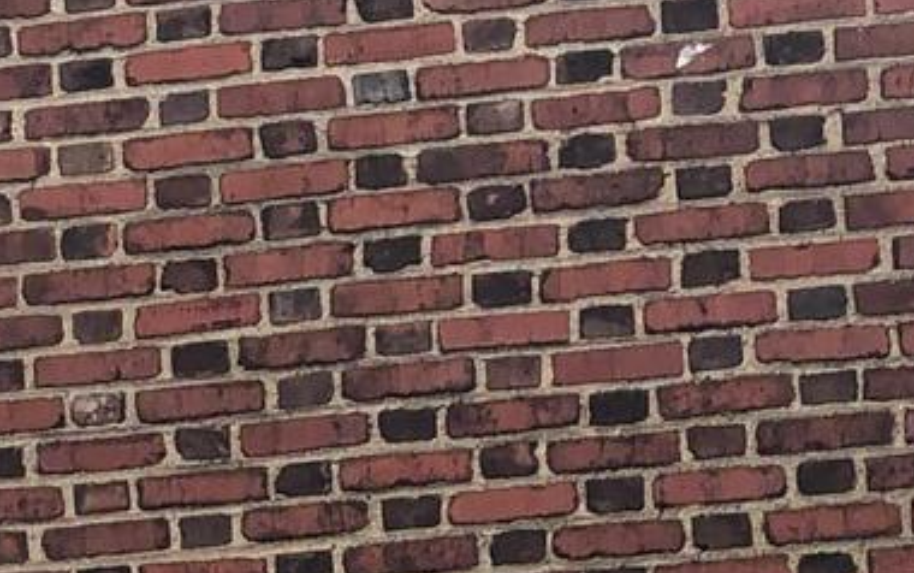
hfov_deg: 6.8
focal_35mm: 297
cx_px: -1010
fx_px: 7402
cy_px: 1295
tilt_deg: +10.6
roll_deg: -0.2
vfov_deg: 4.3
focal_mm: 6
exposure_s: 1/120
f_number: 2.4
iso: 16
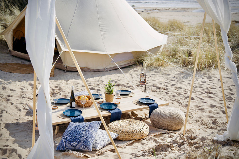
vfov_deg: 29.9
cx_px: 117
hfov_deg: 43.6
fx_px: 299
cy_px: 81
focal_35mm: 45
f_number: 4
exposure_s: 1/1600
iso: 160
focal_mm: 44
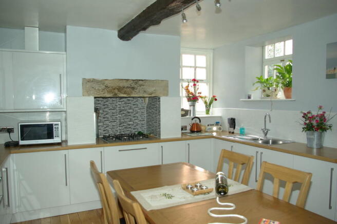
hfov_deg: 67.4
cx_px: 168
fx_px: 252
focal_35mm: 27
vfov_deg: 47.8
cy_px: 112
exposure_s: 1/30
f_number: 4
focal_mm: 18
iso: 200
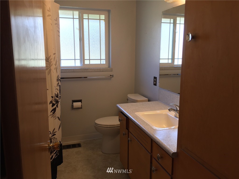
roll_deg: -1.5
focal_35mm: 29
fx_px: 200
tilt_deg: -11.3
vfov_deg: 48.2
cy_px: 90
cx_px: 120
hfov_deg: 61.7
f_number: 2.2
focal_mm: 4.15
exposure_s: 1/40
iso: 32
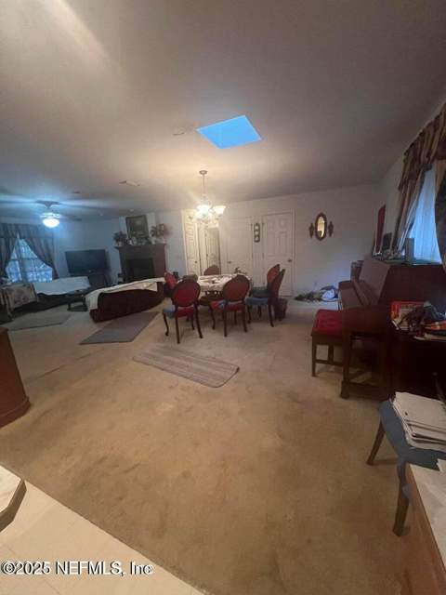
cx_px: 223
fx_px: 223
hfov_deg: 89.9
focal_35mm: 13
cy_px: 298
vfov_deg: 106.2
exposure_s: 1/60
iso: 640
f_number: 1.8
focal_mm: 1.57
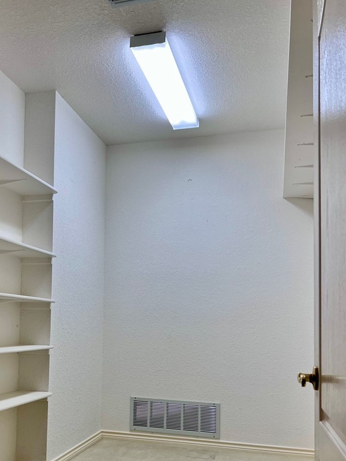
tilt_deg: +2.5
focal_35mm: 36
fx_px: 480
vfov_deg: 50.5
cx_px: 130
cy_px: 306
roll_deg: -1.1
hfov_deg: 39.4
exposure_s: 1/120
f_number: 1.5
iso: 40
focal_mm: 5.7
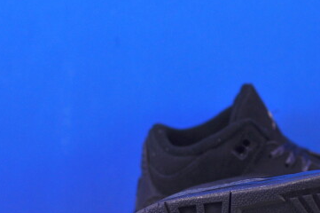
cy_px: 125
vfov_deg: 8.3
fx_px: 1474
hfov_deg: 12.3
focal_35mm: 166
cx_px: 306
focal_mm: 50
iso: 250
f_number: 2.5
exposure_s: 1/320
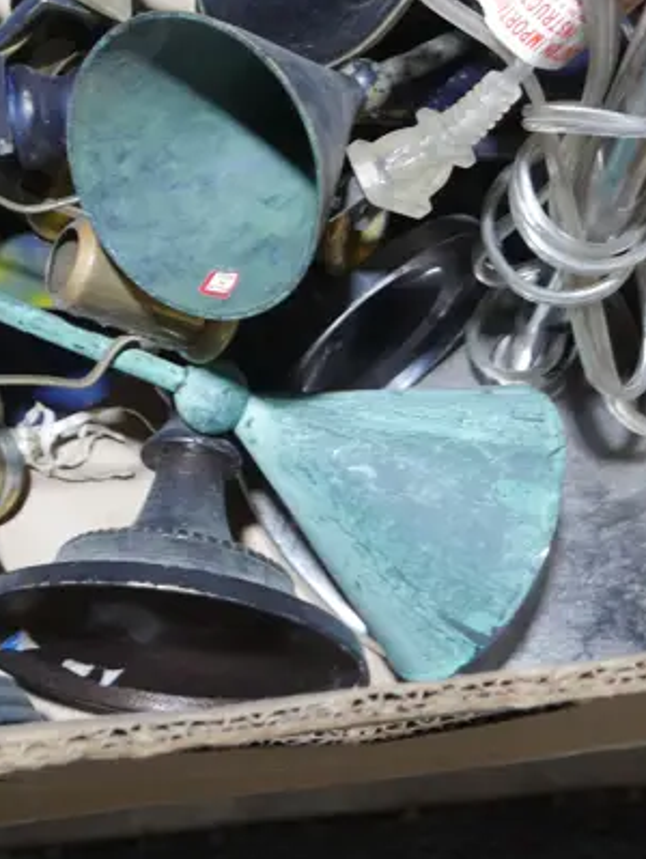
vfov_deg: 23.7
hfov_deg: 19.1
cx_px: 206
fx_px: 1913
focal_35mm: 77
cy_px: -97
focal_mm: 15
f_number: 3.6
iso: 320
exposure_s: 1/60
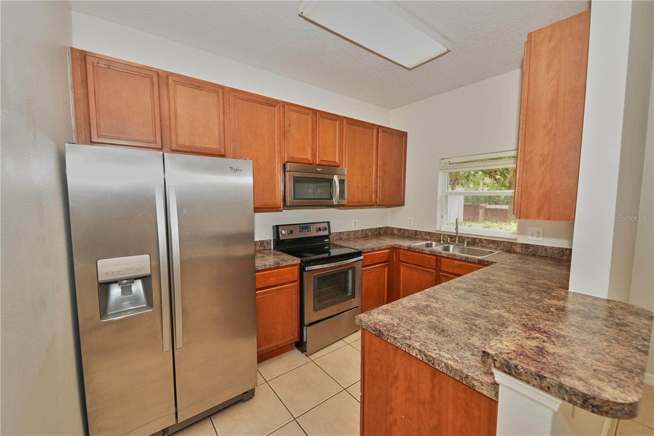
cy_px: 218
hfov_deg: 104.3
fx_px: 254
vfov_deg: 81.2
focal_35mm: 14
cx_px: 327
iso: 400
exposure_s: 1/200
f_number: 4
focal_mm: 14
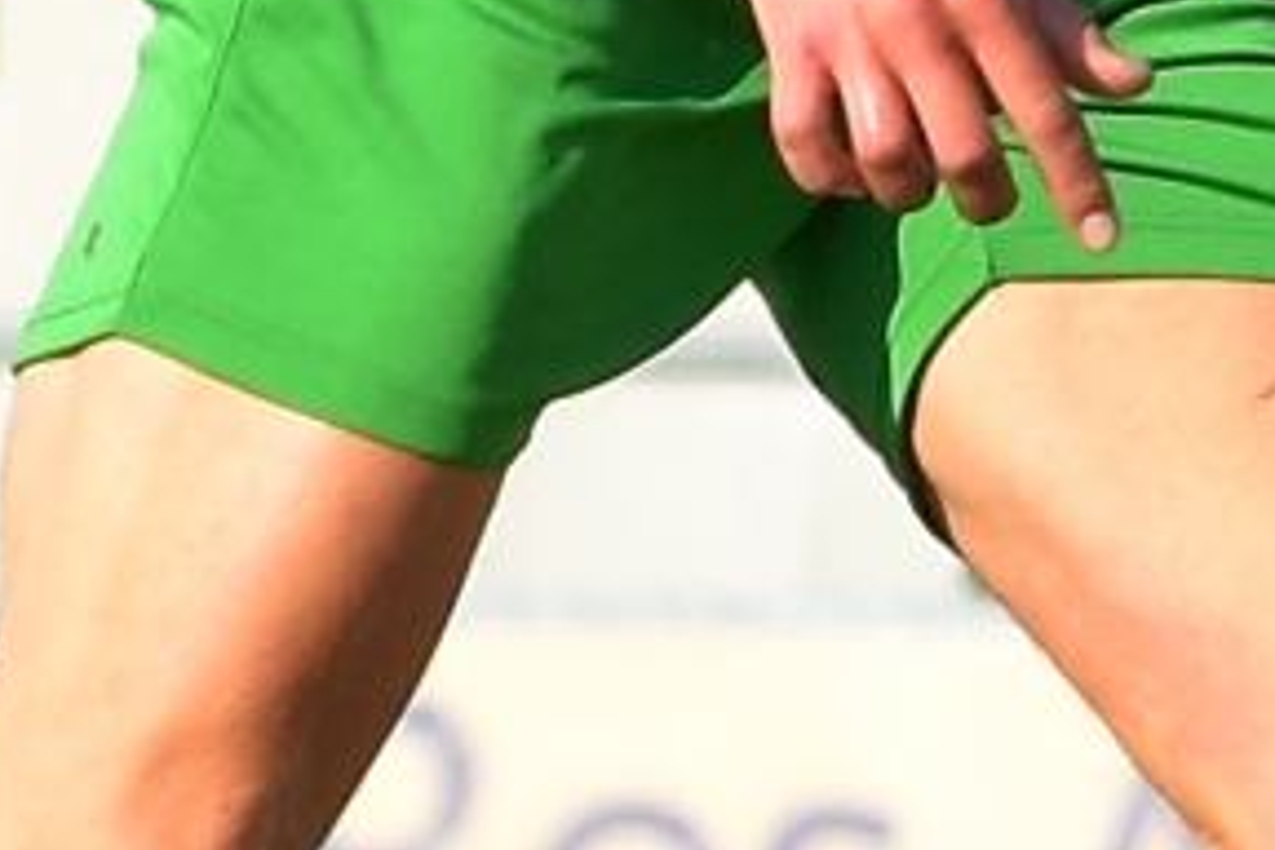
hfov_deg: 1.5
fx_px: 49509
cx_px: 2426
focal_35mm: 1398
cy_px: -66
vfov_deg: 1.0
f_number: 4
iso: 250
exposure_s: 1/800
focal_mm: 140
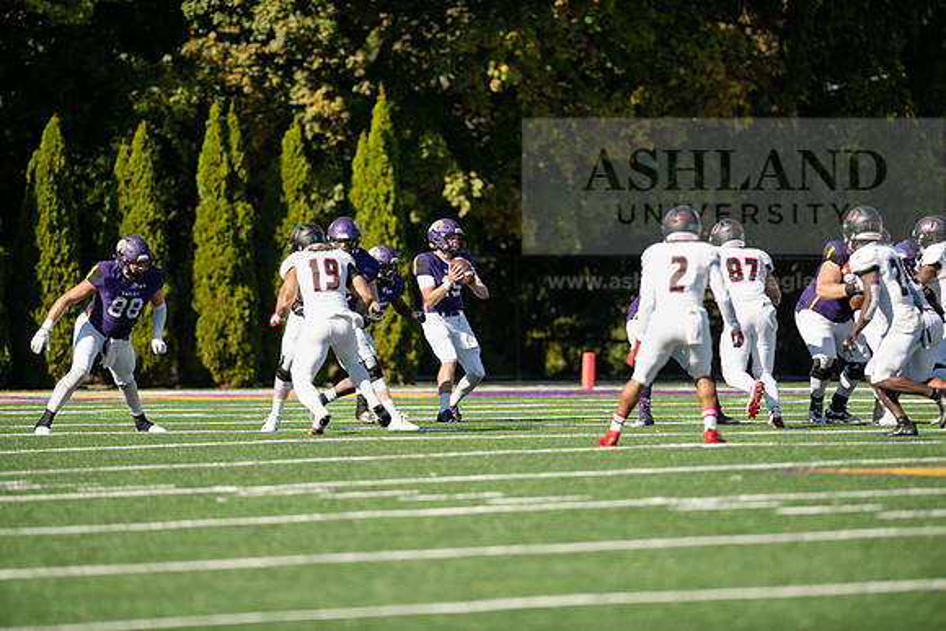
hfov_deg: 6.9
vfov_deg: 4.6
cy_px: 316
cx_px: 473
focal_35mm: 300
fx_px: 7885
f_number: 3.2
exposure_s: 1/2000
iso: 320
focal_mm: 300
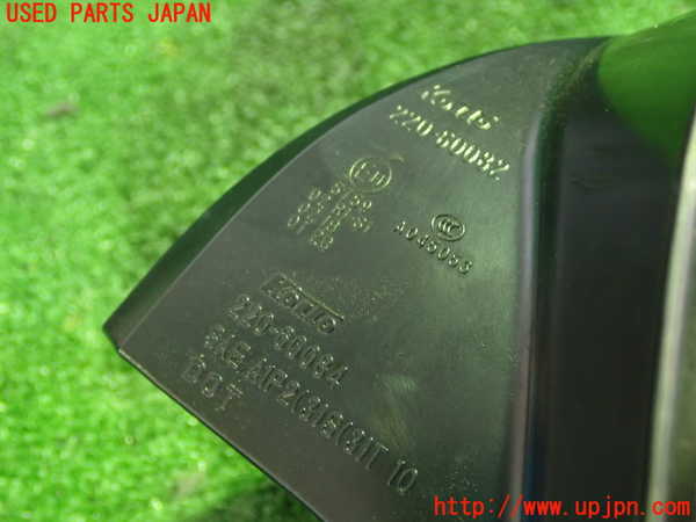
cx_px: 348
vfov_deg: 32.9
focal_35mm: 44
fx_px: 885
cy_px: 261
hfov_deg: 42.9
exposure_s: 1/10
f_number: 2.9
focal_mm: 7.84
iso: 800
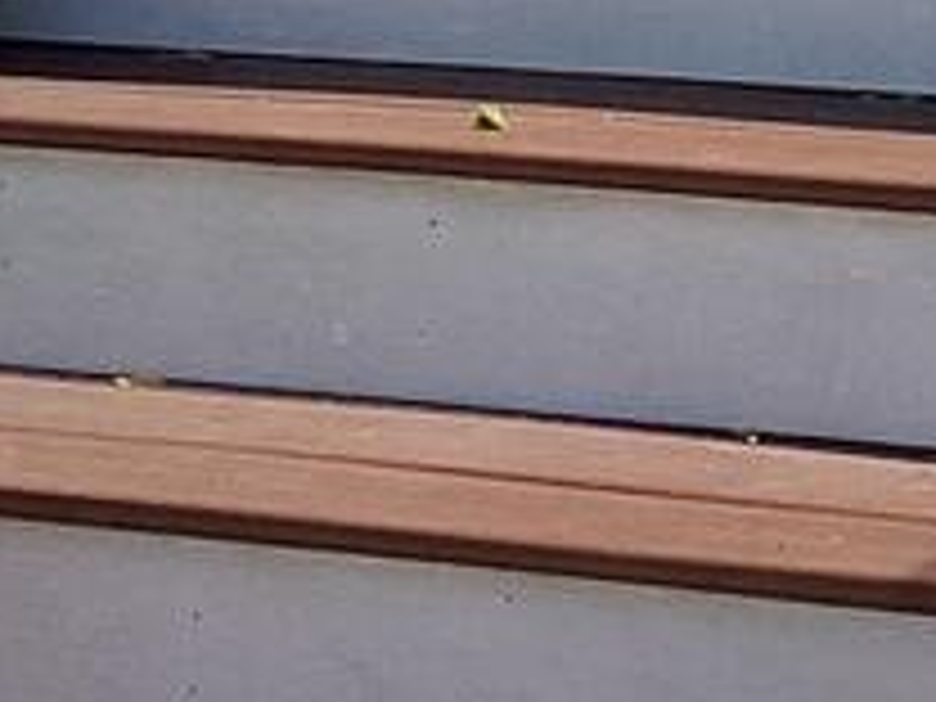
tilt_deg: -0.6
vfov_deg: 6.5
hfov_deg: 8.9
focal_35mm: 215
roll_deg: +0.7
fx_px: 5813
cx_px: 1534
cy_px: -1030
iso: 25
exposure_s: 1/936
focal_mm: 3.3
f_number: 2.4
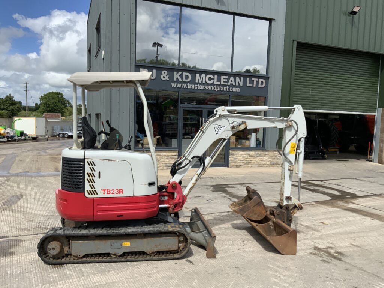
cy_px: 144
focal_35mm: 29
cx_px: 192
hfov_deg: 61.7
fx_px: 322
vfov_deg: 48.2
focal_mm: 3
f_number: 1.8
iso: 16
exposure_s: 1/1848
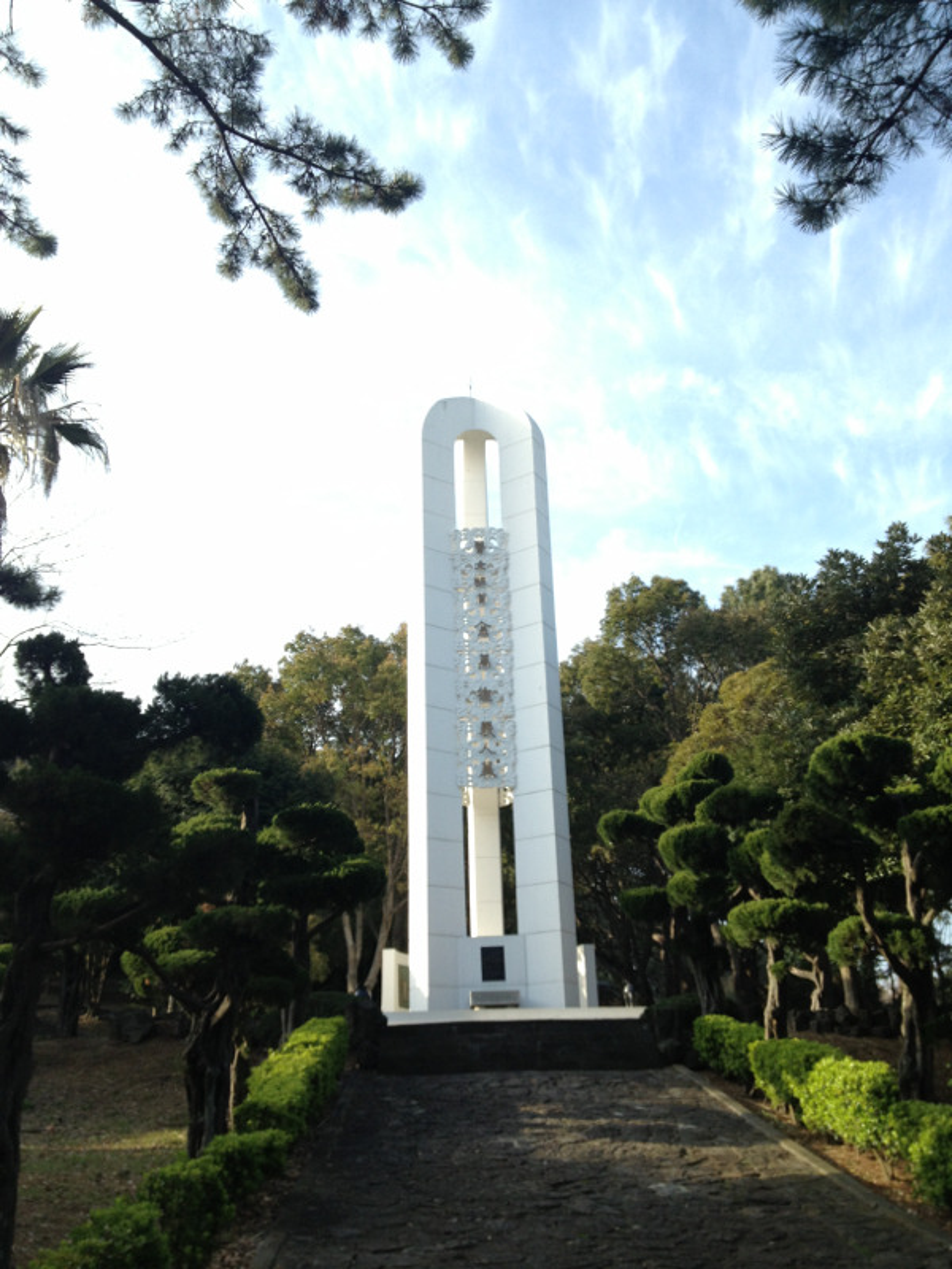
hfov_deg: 40.7
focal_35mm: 35
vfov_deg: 52.6
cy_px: 634
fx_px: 1283
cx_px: 476
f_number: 2.4
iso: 50
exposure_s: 1/502
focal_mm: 4.28
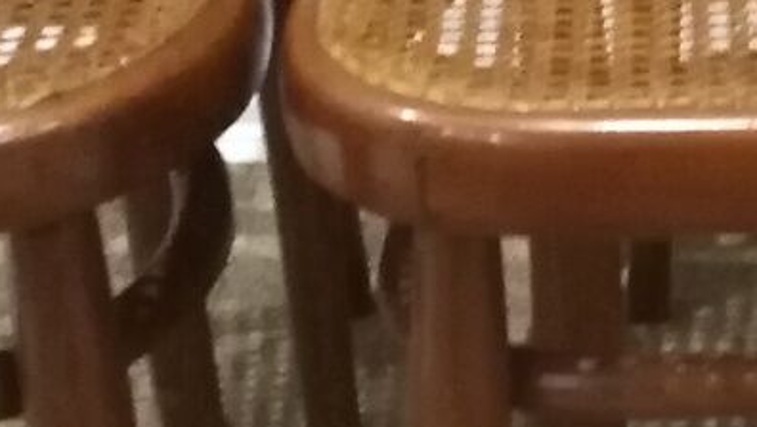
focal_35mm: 143
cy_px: 23
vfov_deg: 8.5
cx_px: 833
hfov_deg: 14.7
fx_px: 2871
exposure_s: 1/14.3
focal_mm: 3.54
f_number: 2
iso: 1757
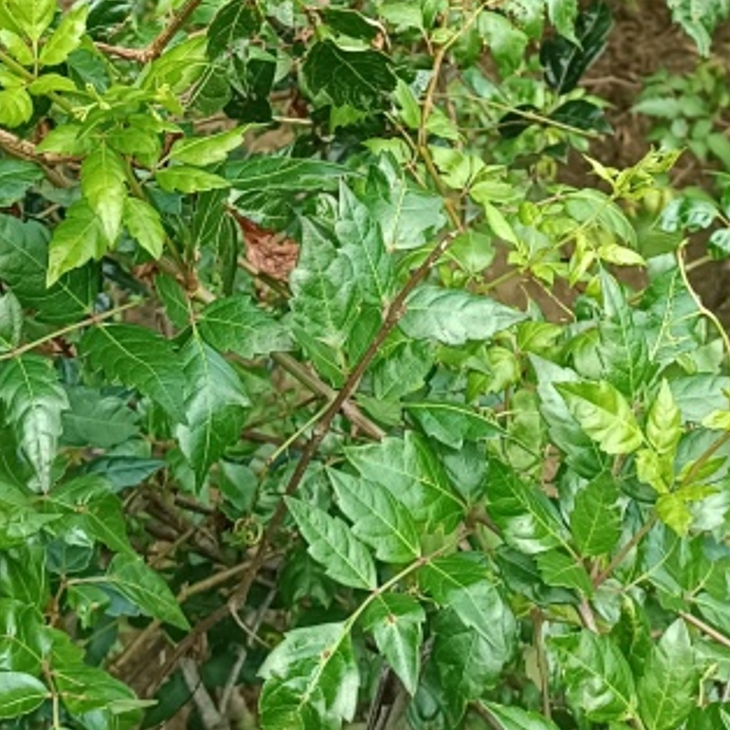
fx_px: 1789
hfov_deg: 23.0
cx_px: 407
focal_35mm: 75
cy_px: -31
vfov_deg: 22.0
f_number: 1.79
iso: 100
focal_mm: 4.75
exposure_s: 1/229
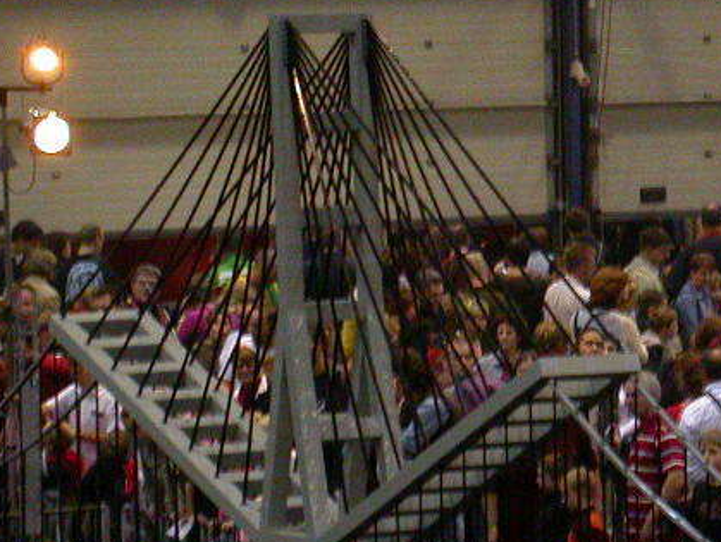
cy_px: 222
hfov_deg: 5.2
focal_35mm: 376
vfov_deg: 4.0
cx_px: 826
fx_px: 7838
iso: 400
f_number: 5.1
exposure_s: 1/30
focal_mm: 32
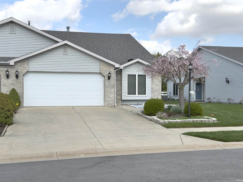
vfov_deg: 30.9
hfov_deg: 40.4
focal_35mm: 47
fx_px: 330
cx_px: 122
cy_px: 91
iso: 100
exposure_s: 1/3401
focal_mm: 6.76
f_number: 1.78
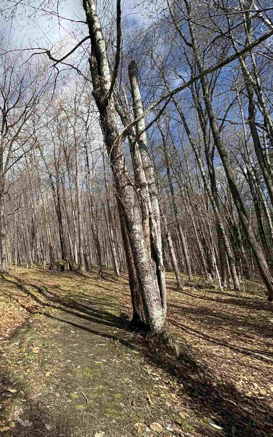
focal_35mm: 20
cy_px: 217
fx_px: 238
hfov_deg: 48.0
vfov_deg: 85.1
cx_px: -7
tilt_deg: +14.5
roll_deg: +2.6
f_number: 2.2
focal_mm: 2.22
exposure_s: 1/1420
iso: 50
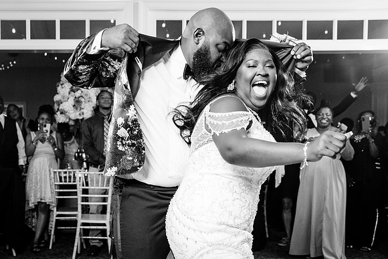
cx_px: 120
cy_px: 170
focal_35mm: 45
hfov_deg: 43.0
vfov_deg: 29.8
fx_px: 483
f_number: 4
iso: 4000
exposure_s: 1/200
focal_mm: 31
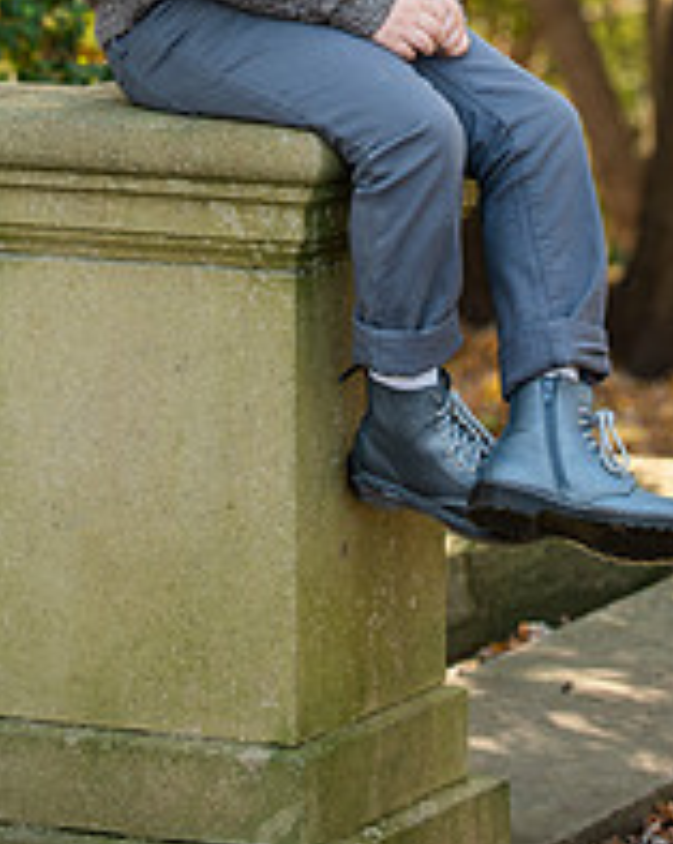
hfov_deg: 7.0
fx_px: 5465
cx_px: 364
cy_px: -111
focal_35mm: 219
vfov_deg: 8.8
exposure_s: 1/200
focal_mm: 102
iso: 320
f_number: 4
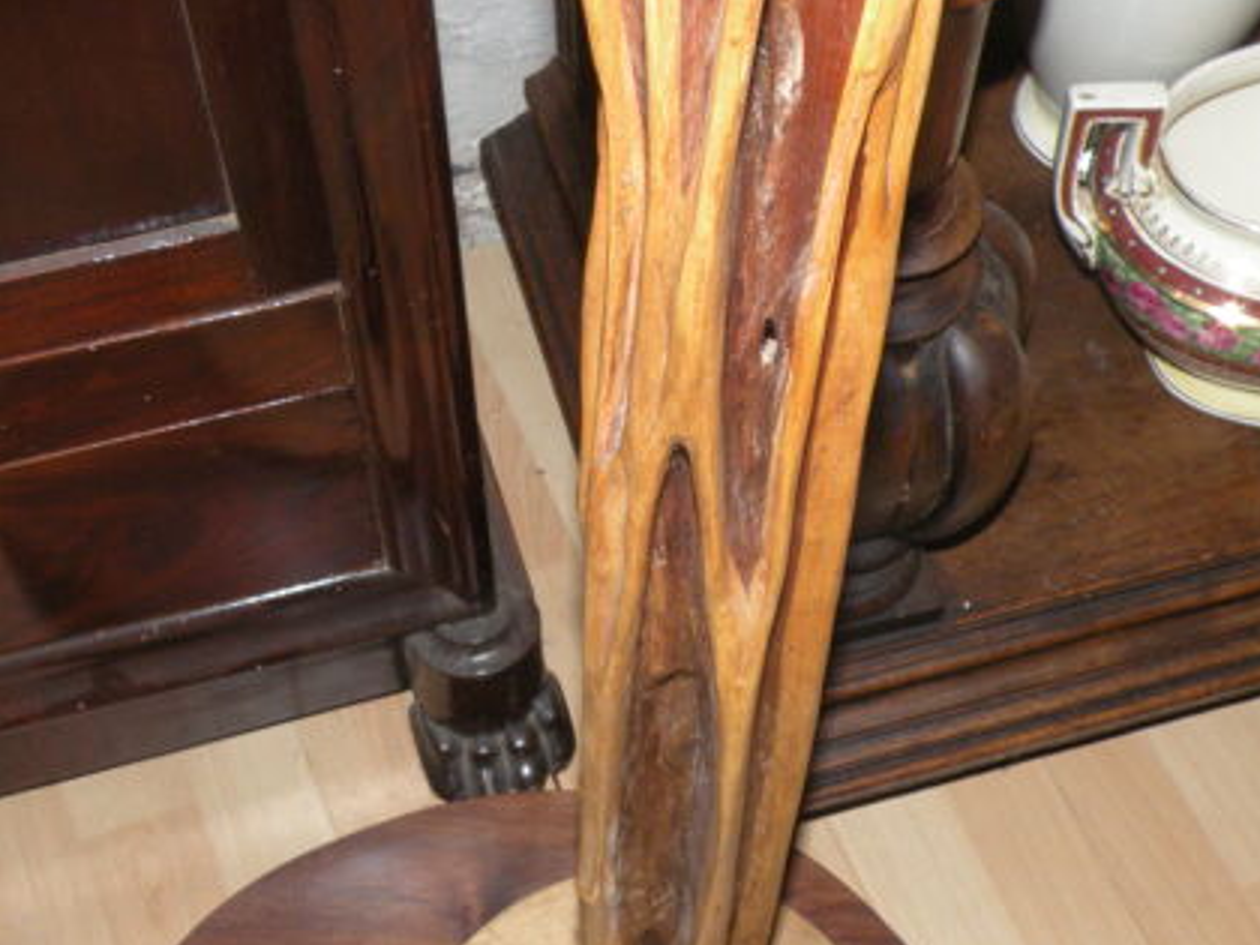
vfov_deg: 24.3
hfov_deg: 32.1
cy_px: 597
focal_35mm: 60
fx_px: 2184
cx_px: 705
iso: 194
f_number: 8
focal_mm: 7.4
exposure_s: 1/60
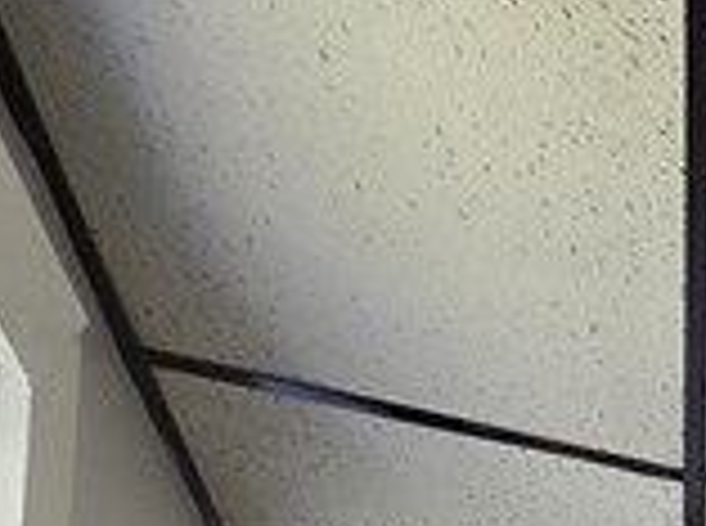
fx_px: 1730
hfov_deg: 14.8
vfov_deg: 12.1
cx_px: 1682
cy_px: 1412
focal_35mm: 85
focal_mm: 2.2
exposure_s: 1/100
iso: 100
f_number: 2.2
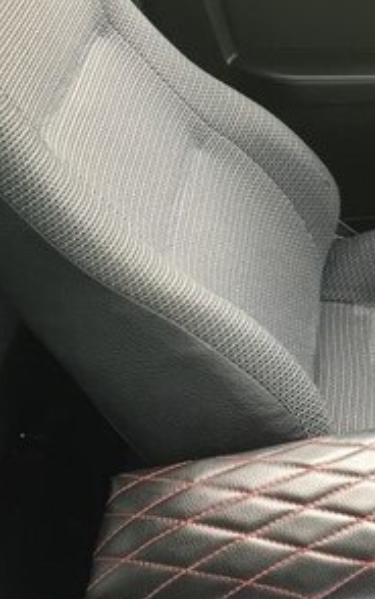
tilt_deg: -35.0
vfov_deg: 29.7
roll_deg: -6.2
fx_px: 1127
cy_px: 333
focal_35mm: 69
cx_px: 562
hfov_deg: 17.1
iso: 32
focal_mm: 4.15
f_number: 2.2
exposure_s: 1/33
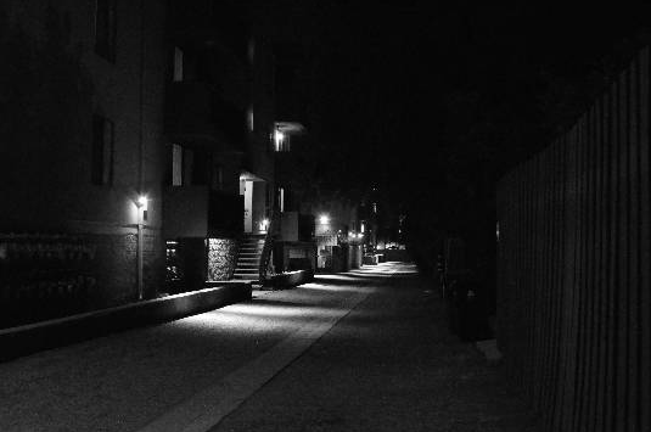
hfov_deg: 44.6
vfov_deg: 30.4
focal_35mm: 44
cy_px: 220
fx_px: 794
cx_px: 329
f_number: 5.6
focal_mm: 26
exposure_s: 1/30
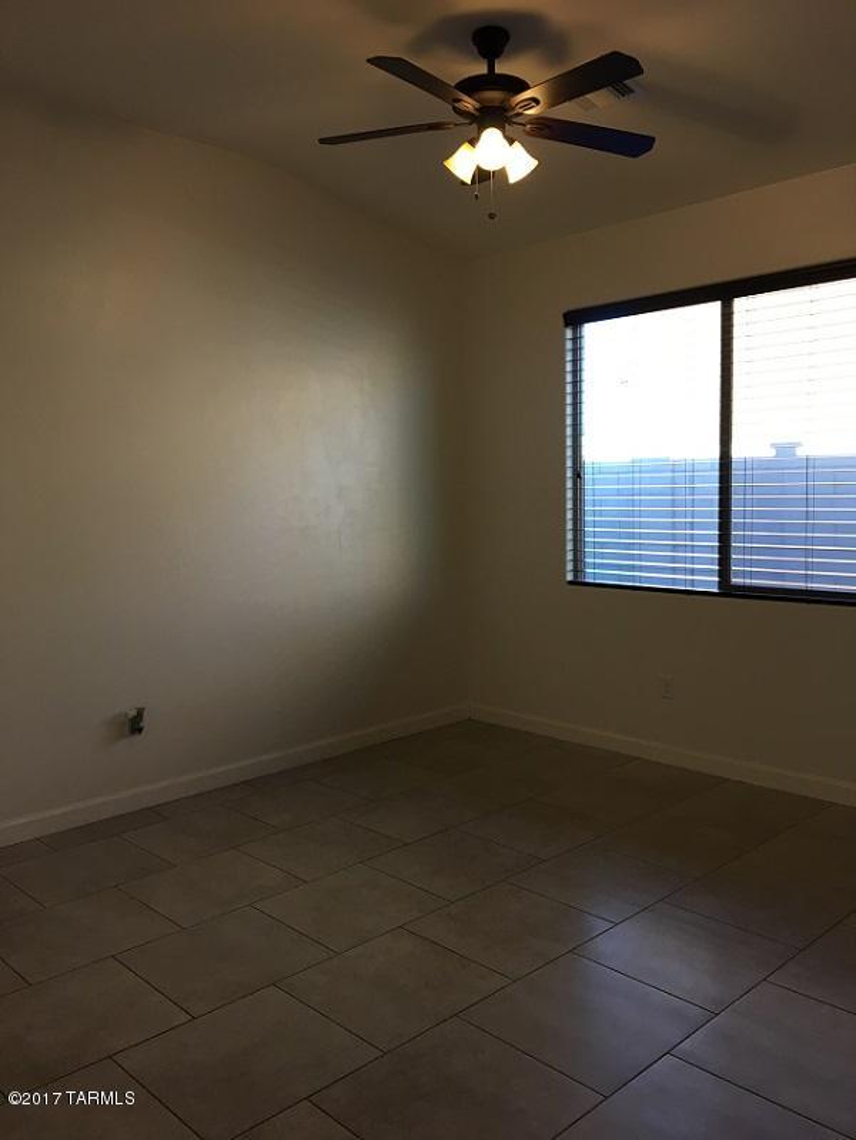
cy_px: 570
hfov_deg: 48.3
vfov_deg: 61.6
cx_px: 428
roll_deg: +1.1
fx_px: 955
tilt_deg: -4.8
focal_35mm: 29
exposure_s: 1/33
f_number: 2.2
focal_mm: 4.15
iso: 25
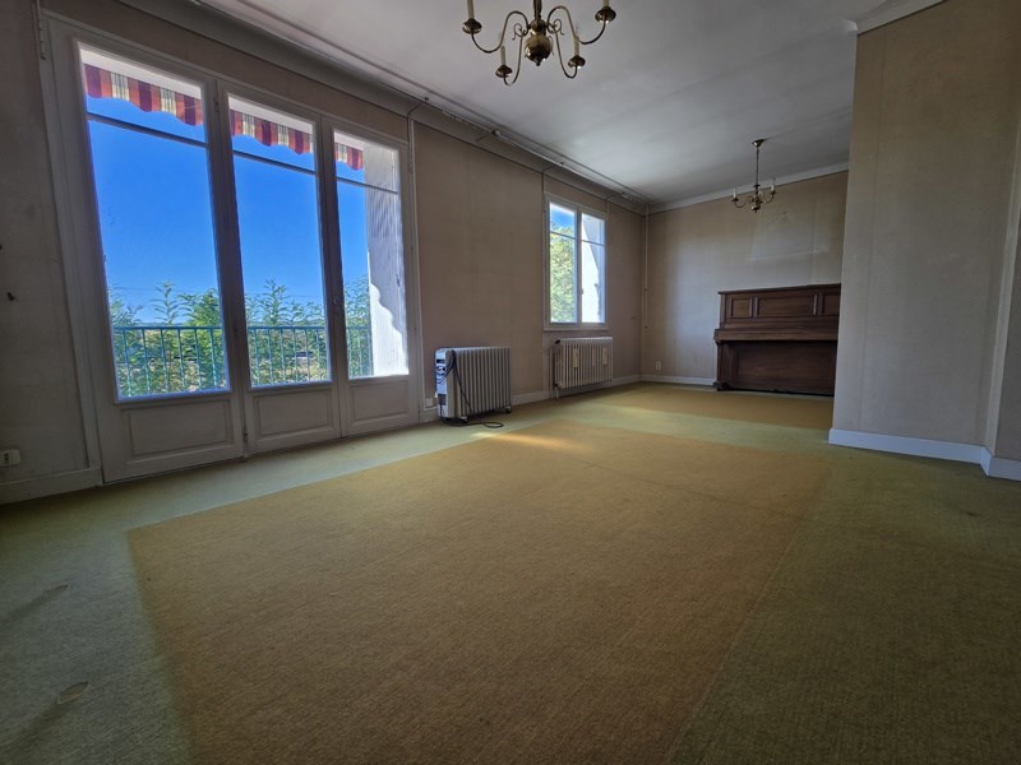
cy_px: 382
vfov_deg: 89.9
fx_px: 383
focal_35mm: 13
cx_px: 510
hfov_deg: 106.2
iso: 50
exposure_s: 1/108
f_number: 2.2
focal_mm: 2.2
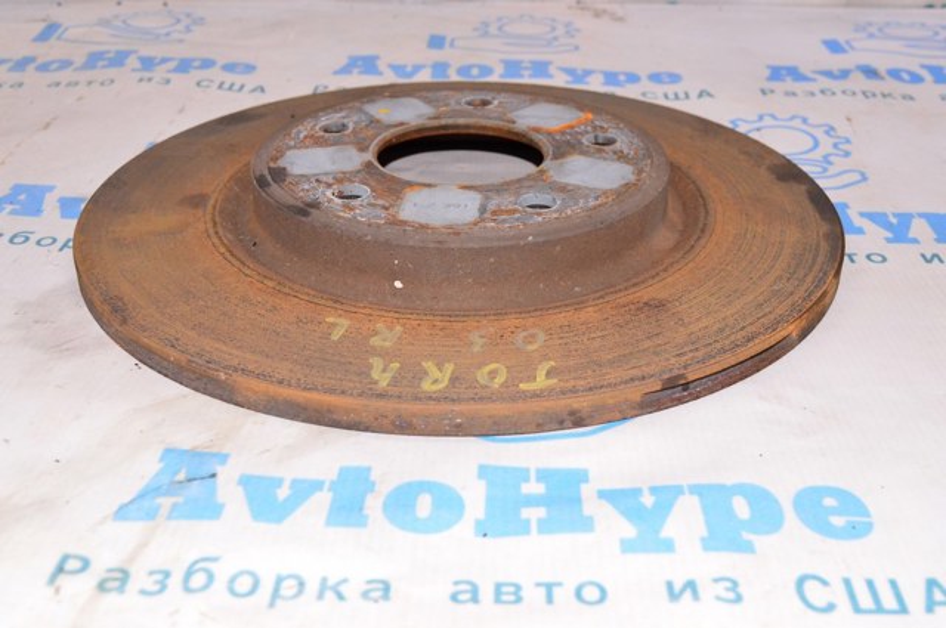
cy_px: 314
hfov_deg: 46.5
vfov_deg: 31.8
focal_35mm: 42
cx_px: 473
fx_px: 1102
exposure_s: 1/160
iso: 1600
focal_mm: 28
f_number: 8
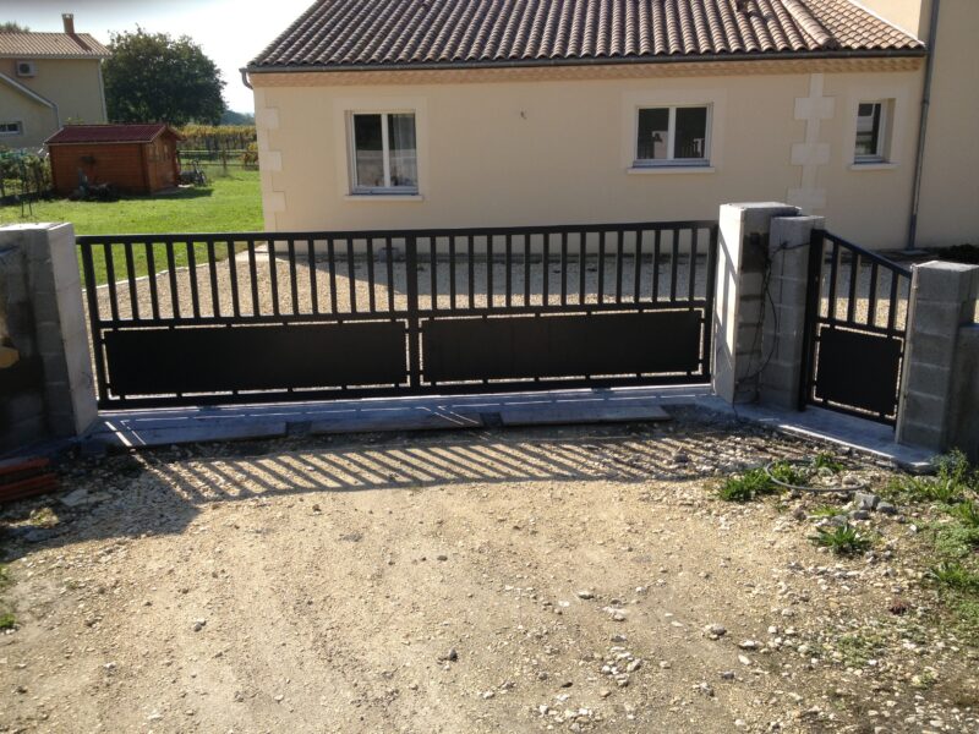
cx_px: 490
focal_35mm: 35
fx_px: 990
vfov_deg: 40.7
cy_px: 367
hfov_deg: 52.6
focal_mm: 4.28
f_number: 2.4
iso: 50
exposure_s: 1/1227
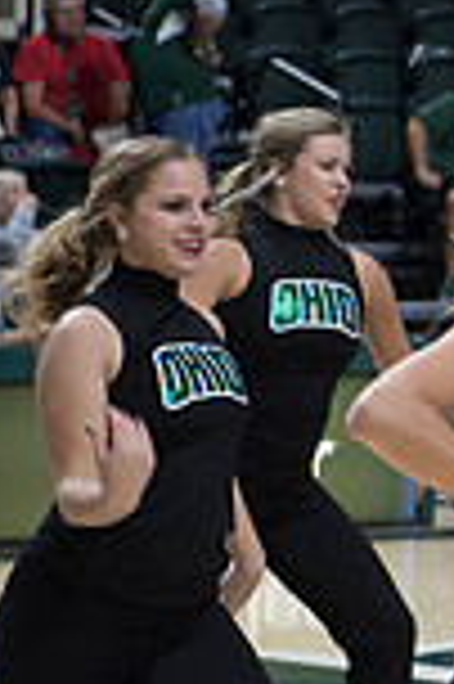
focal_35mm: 267
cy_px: 196
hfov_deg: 4.9
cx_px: 1245
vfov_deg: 7.7
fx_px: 5062
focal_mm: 70
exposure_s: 1/500
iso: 2000
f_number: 3.5
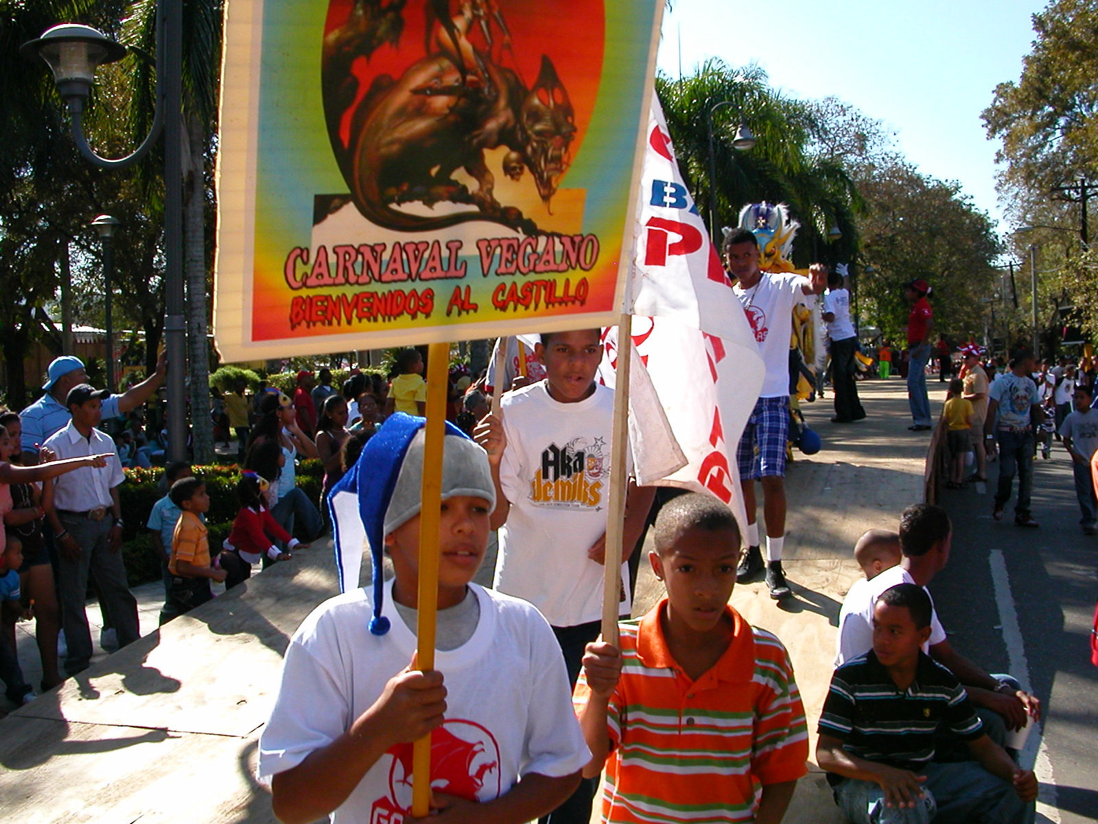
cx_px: 549
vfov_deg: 38.7
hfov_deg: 50.1
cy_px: 412
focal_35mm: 37
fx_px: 1174
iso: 100
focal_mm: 5.6
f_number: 4.5
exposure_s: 1/377
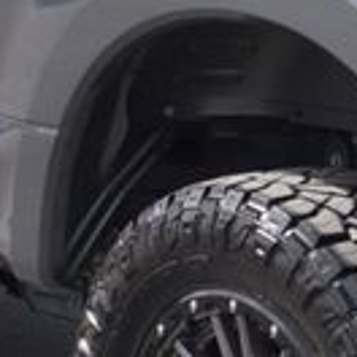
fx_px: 2544
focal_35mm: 218
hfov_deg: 8.0
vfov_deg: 8.0
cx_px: 368
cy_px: 160
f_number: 7.1
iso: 100
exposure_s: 1/200
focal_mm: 22
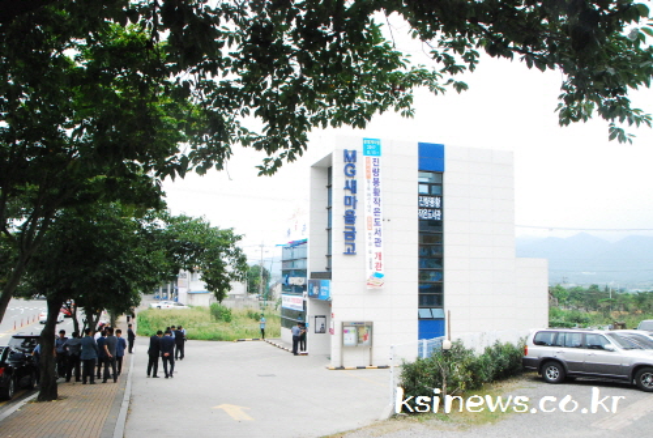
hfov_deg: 61.9
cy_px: 219
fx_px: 545
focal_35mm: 30
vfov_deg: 43.7
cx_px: 326
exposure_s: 1/1000
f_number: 10
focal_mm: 20
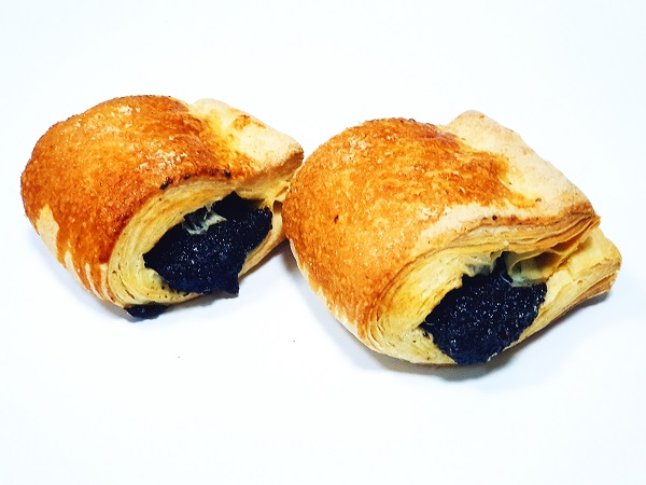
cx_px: 323
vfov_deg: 28.0
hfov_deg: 36.8
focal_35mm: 52
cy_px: 242
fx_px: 970
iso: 250
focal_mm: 6
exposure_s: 1/33
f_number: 2.4
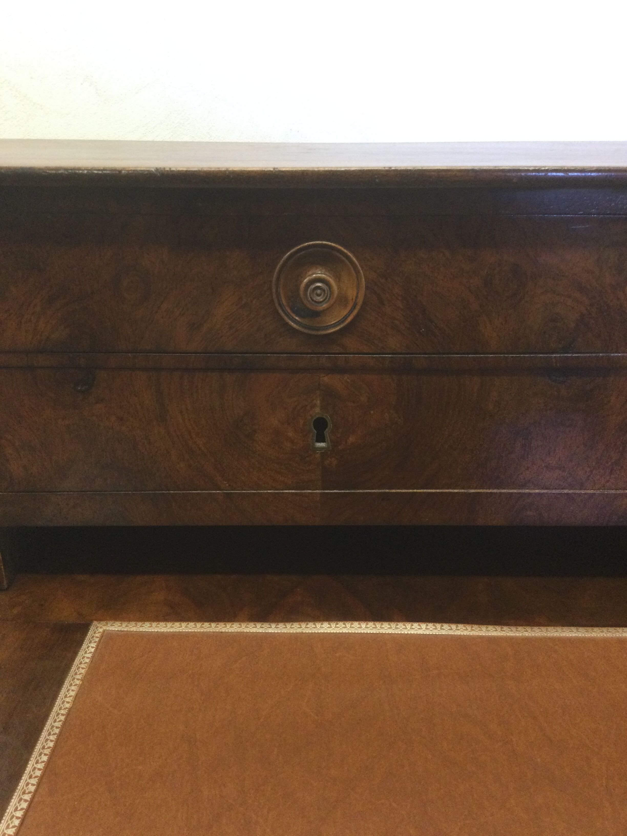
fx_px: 749
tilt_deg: -22.3
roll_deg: +1.0
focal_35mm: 31
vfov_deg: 58.4
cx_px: 314
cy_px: 418
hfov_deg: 45.4
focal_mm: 3.3
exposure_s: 1/33
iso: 160
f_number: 2.4
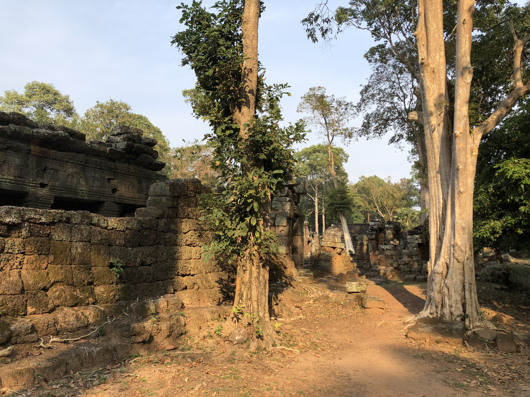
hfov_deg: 63.4
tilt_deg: +7.1
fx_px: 429
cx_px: 265
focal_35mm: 28
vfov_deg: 49.7
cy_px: 198
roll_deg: +1.0
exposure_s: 1/906
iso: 20
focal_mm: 4
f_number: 1.8
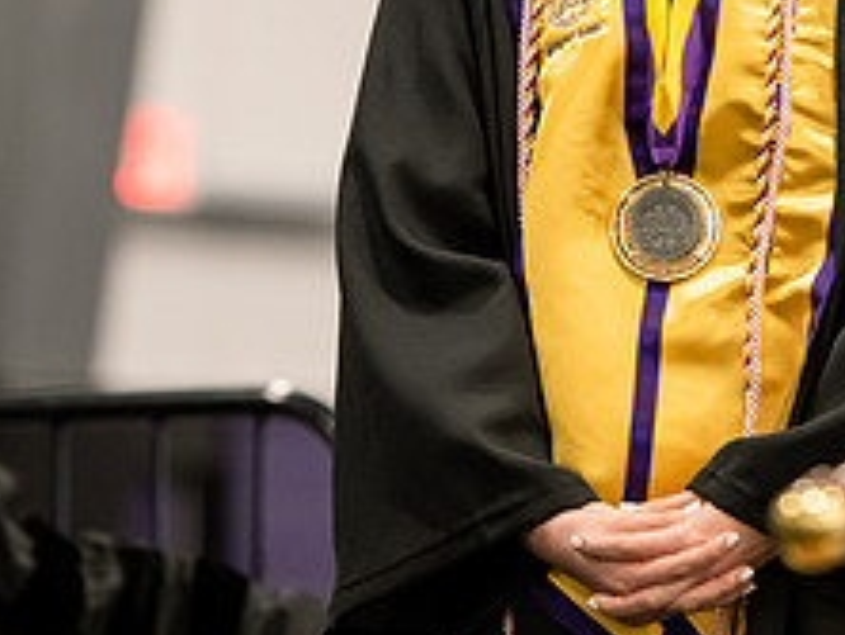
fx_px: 10117
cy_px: -10
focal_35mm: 414
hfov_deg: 4.8
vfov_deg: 3.6
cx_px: 586
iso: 3200
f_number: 3.2
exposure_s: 1/200
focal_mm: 165
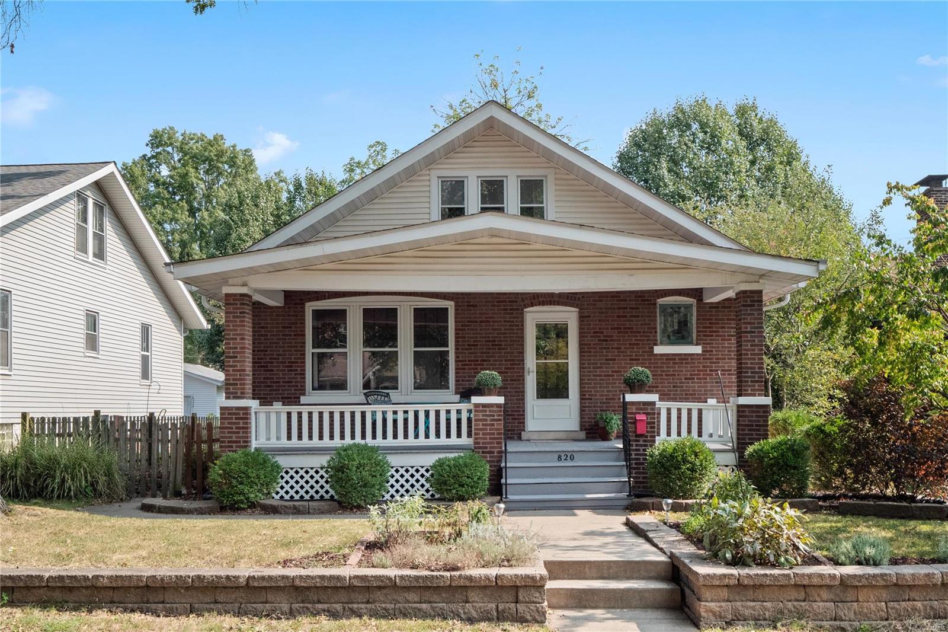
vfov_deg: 43.6
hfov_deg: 61.9
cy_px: 316
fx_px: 790
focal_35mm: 30
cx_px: 474
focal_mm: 15
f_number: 8
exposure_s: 1/400
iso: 400
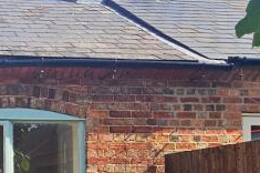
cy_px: 194
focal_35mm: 59
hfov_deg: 29.0
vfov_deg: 21.6
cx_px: -58
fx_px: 426
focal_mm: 2.2
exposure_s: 1/1002
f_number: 2.2
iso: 50
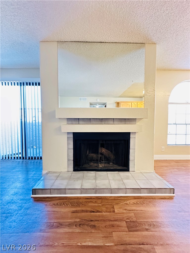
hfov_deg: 85.7
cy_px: 126
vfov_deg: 102.1
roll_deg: -0.6
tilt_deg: +7.1
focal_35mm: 14
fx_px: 102
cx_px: 95
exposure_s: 1/60
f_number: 2.2
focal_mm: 2.22
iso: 640
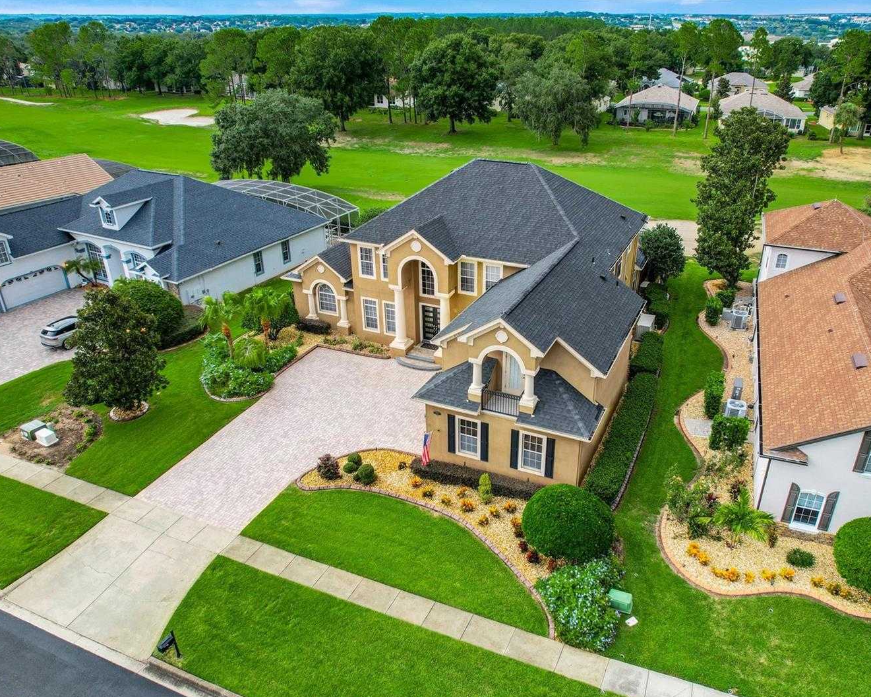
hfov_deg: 68.0
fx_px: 645
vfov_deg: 56.8
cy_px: 349
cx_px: 467
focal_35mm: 25
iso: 120
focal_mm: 8.38
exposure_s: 1/60
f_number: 2.8
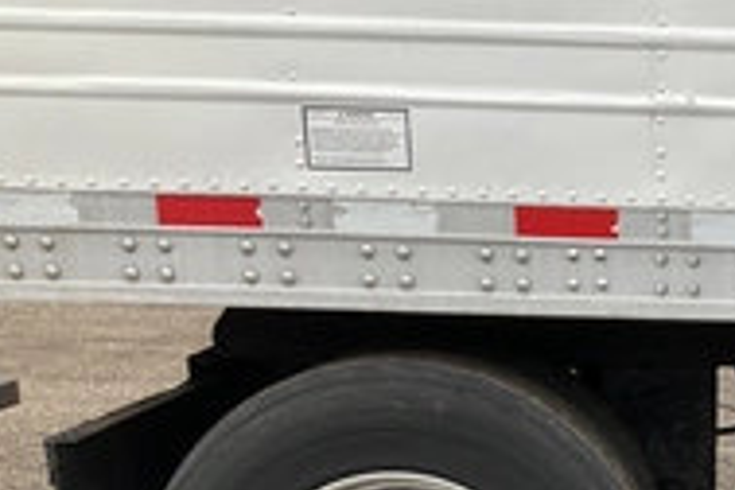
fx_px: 1307
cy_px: 548
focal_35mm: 64
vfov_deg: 20.2
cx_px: 731
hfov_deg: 29.4
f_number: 1.8
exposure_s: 1/148
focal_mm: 3
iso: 20
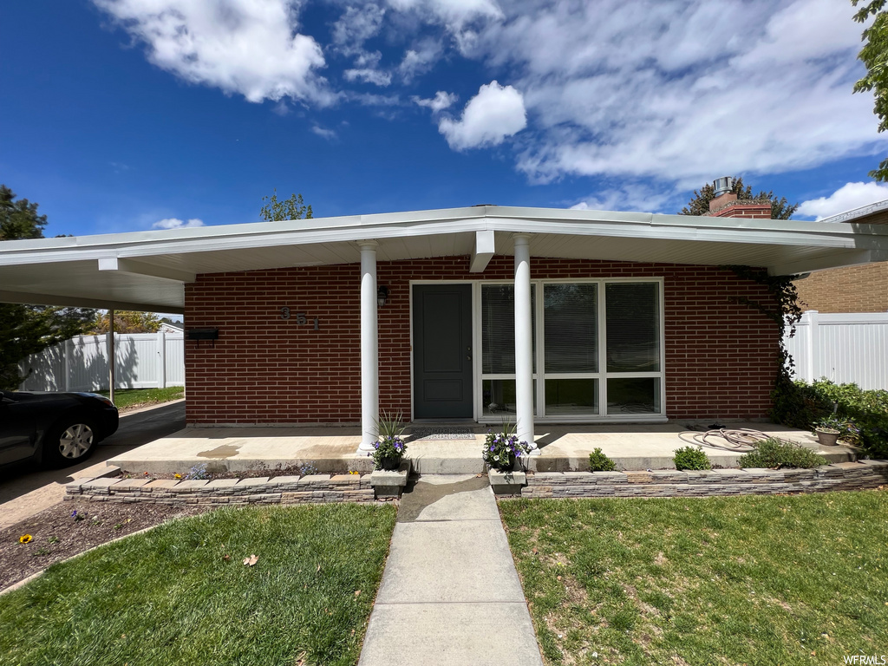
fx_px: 333
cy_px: 333
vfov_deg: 89.9
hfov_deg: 106.2
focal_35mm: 13
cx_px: 444
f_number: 1.8
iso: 32
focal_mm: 1.57
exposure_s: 1/1783
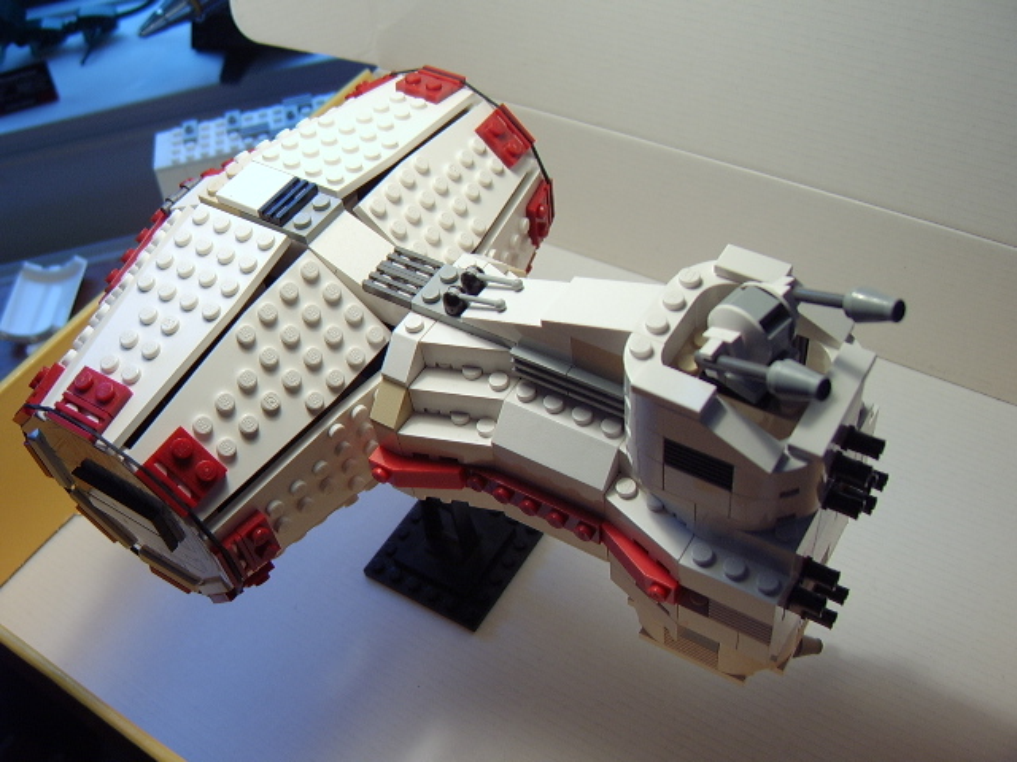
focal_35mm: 31
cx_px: 508
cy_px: 381
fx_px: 911
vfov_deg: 45.4
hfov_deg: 58.4
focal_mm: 8.13
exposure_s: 1/46
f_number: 2.7
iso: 100
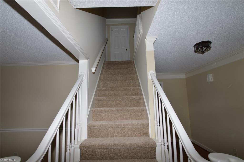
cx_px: 122
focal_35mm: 16
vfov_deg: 71.9
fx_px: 112
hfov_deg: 95.1
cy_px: 81
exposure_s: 1/60
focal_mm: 11
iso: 100
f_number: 8
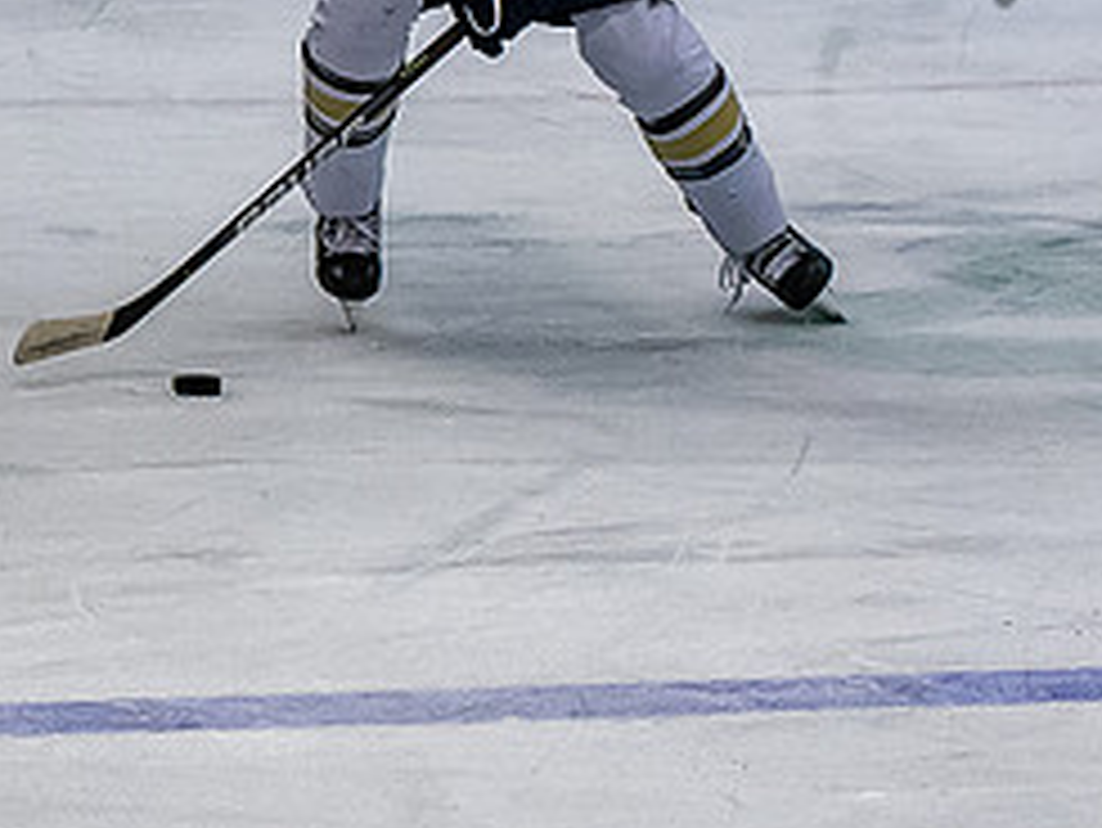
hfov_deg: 4.4
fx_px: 14460
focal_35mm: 454
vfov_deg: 3.3
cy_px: -122
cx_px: 289
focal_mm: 70
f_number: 3.5
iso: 1000
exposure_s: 1/800
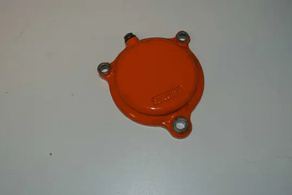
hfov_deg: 40.3
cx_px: 146
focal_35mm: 49
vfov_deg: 27.6
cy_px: 98
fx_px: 398
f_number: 4.5
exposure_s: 1/60
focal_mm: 18.2
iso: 200
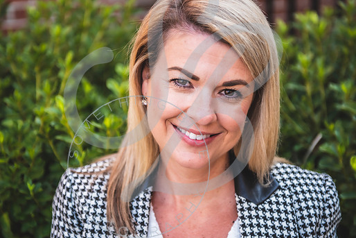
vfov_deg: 17.3
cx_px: 173
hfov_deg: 25.7
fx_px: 781
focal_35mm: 79
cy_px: 109
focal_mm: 70
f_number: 2.8
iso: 200
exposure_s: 1/200
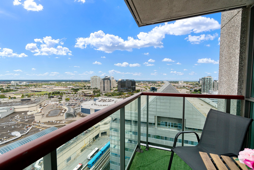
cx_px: 127
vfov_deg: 77.3
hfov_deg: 100.4
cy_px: 85
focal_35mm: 15
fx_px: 106
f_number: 6.3
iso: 640
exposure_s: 1/800
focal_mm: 10
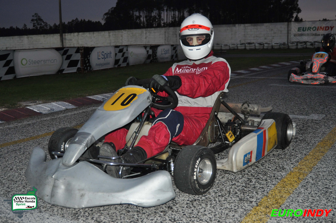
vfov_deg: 34.1
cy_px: 112
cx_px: 168
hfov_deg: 49.6
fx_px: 364
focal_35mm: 39
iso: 800
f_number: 4
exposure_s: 1/60
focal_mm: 26
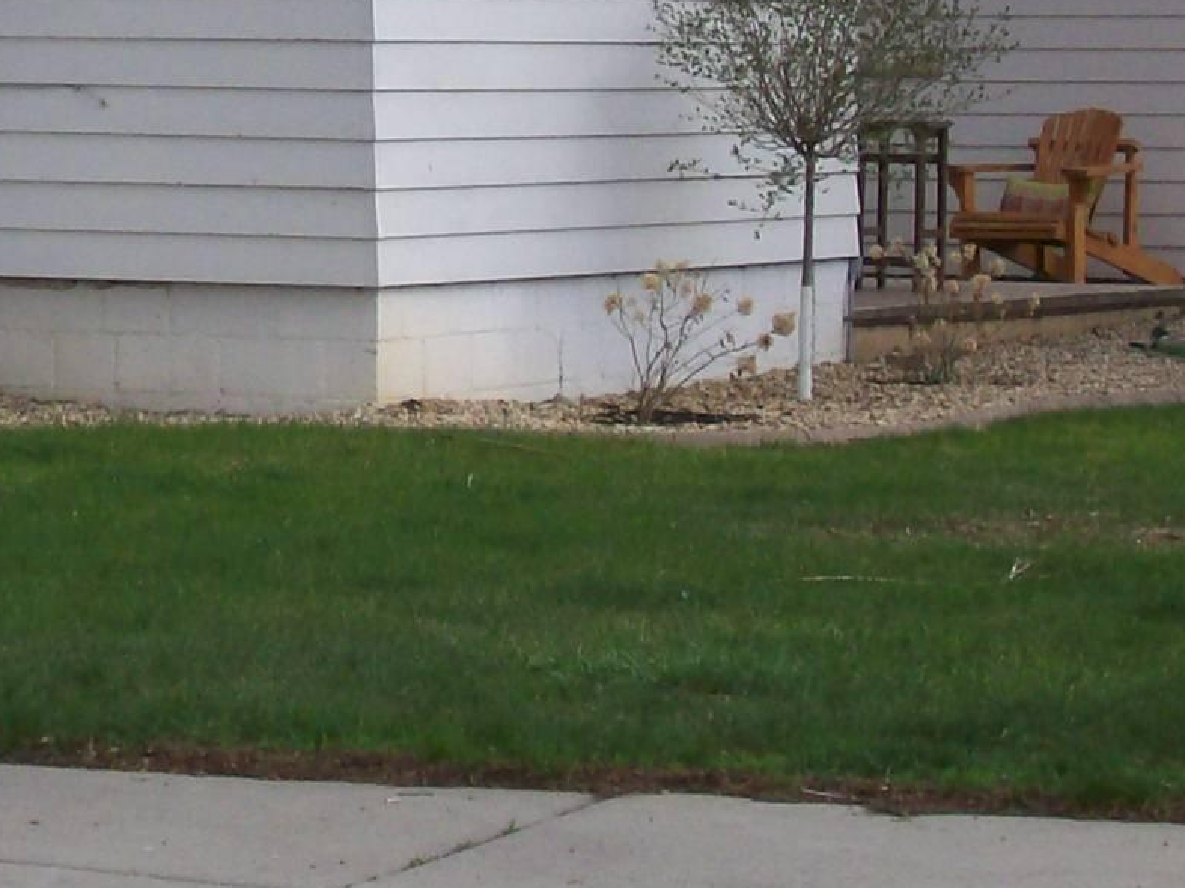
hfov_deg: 9.6
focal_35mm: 205
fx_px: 7017
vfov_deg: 7.2
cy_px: -117
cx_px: -21
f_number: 3.8
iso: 80
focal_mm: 11.6
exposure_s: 1/590
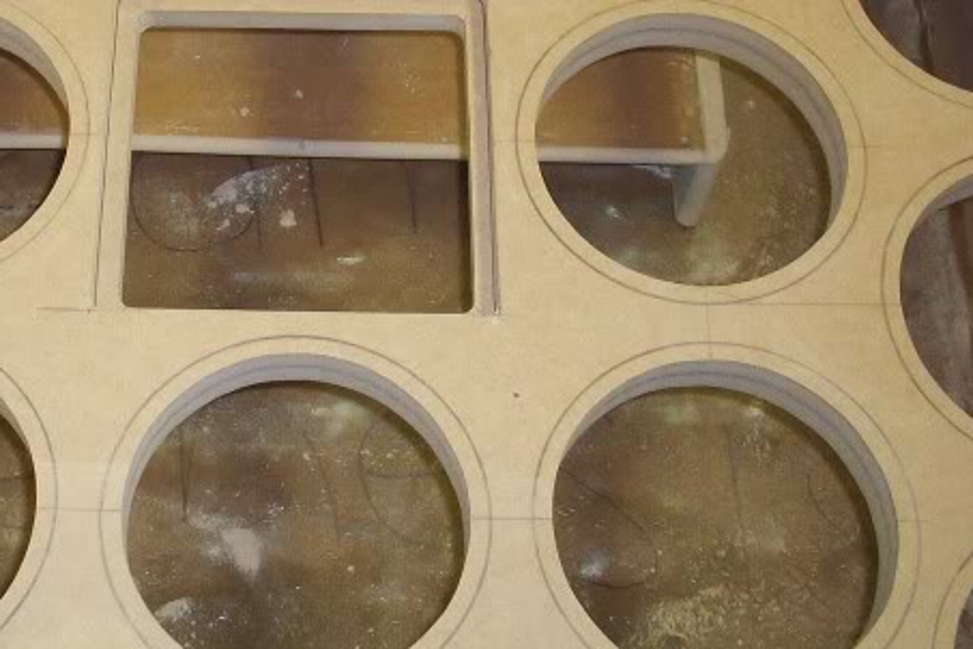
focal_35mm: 68
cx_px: 268
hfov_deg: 29.3
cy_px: 127
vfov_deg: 19.8
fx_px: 1838
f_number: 2.8
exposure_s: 1/64
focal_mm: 6.2
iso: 200
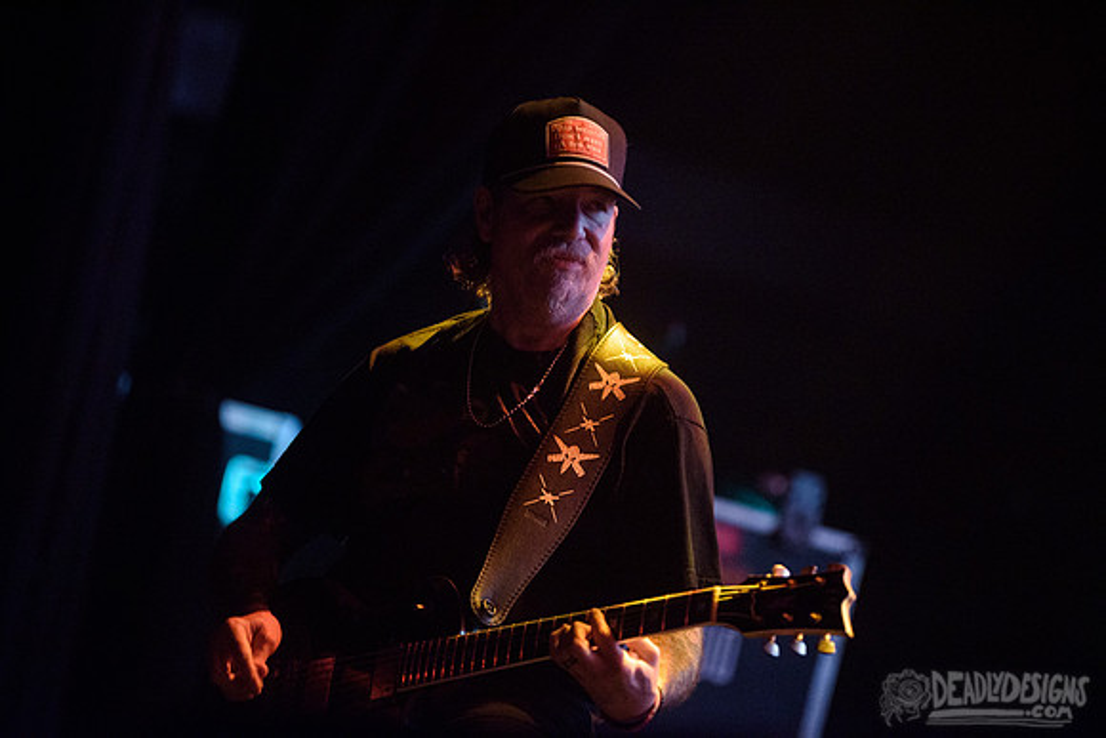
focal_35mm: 200
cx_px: 553
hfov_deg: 10.3
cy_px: 369
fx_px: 6146
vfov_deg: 6.9
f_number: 3.5
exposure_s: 1/320
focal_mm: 200
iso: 3200
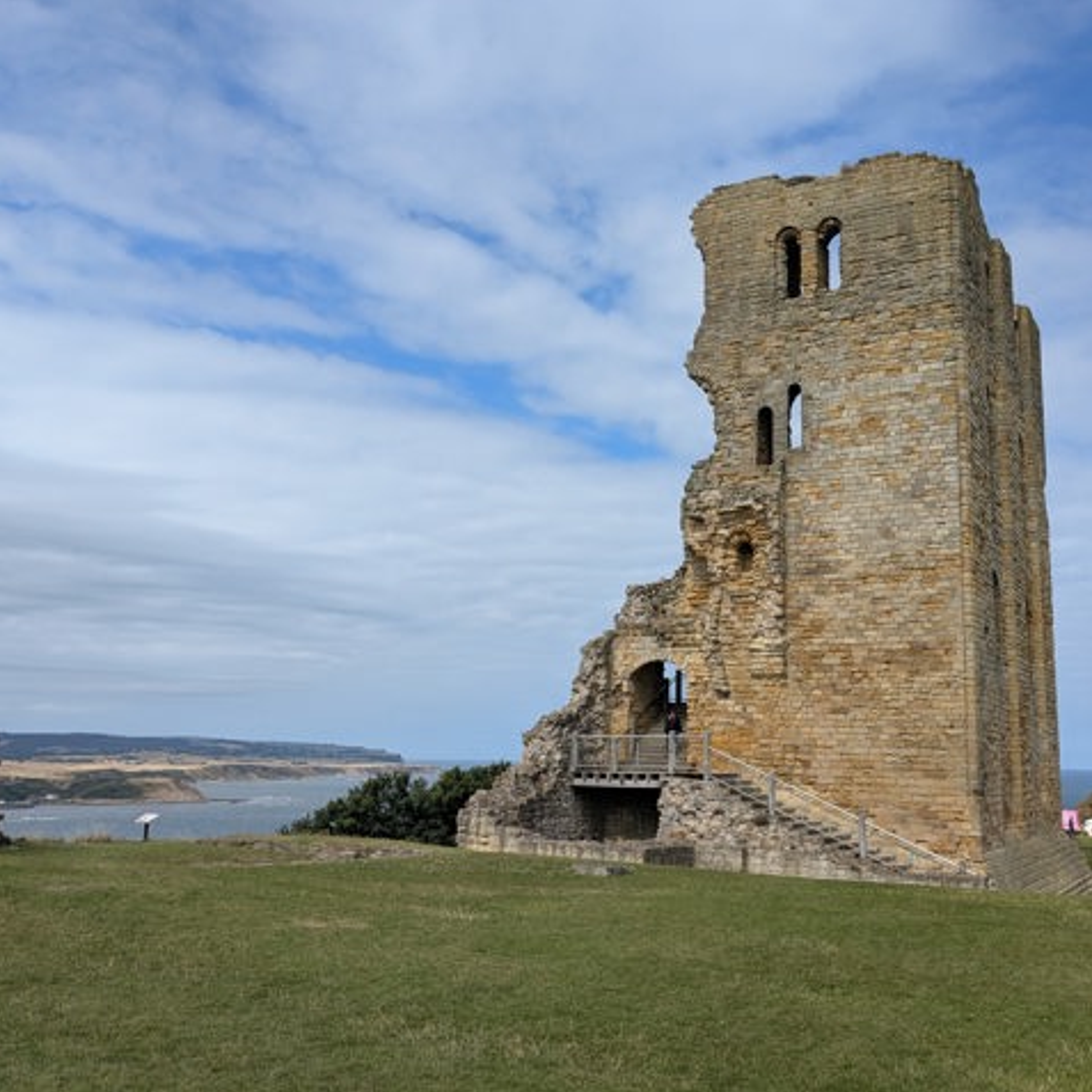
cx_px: 657
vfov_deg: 51.1
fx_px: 1142
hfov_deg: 50.8
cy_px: 545
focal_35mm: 32
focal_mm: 4.38
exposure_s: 1/3344
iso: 57
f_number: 1.73
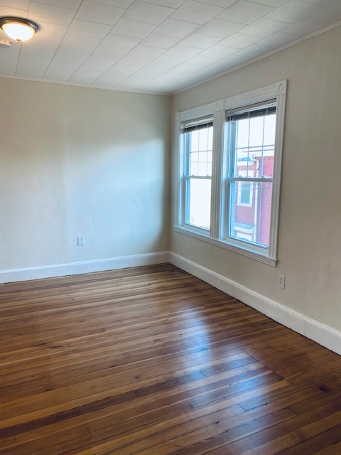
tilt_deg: -7.8
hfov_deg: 53.1
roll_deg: -1.1
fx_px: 341
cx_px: 170
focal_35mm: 26
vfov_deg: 67.3
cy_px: 228
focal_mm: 4.25
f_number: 1.8
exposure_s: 1/120
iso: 80
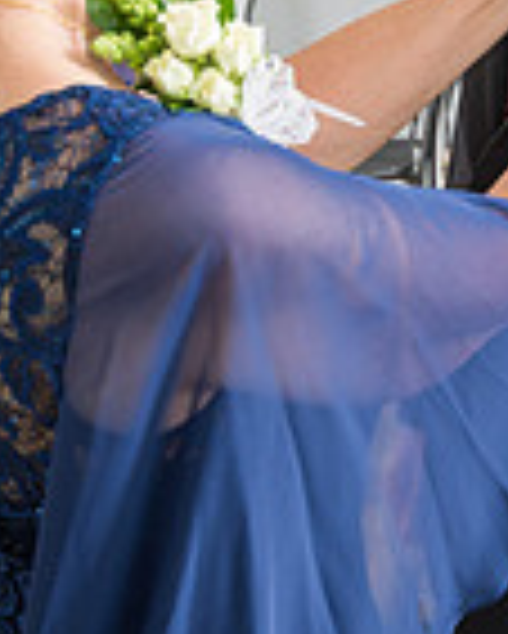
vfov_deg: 18.1
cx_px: 479
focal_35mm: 105
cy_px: 126
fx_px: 1971
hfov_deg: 14.5
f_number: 4.8
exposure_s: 1/180
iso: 400
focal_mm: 35
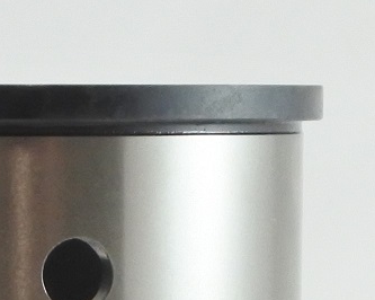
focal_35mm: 206
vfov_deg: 7.2
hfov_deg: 9.3
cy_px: 637
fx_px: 2285
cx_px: -36
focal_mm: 16.1
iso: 500
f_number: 4.5
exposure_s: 1/125
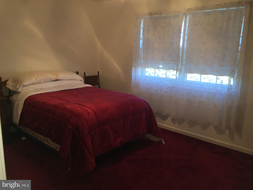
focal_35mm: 29
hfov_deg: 61.7
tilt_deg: -13.5
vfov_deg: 48.2
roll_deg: -1.1
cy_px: 95
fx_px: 212
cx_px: 126
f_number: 2.2
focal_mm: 4.15
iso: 32
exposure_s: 1/33
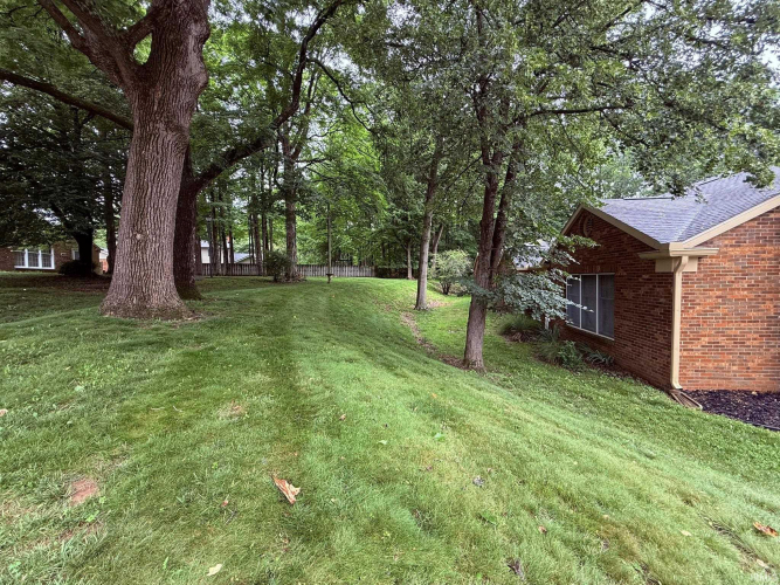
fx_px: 315
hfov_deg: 102.1
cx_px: 390
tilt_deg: -2.3
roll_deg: +0.4
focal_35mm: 14
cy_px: 292
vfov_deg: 85.7
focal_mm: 2.22
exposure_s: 1/99
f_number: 2.2
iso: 100
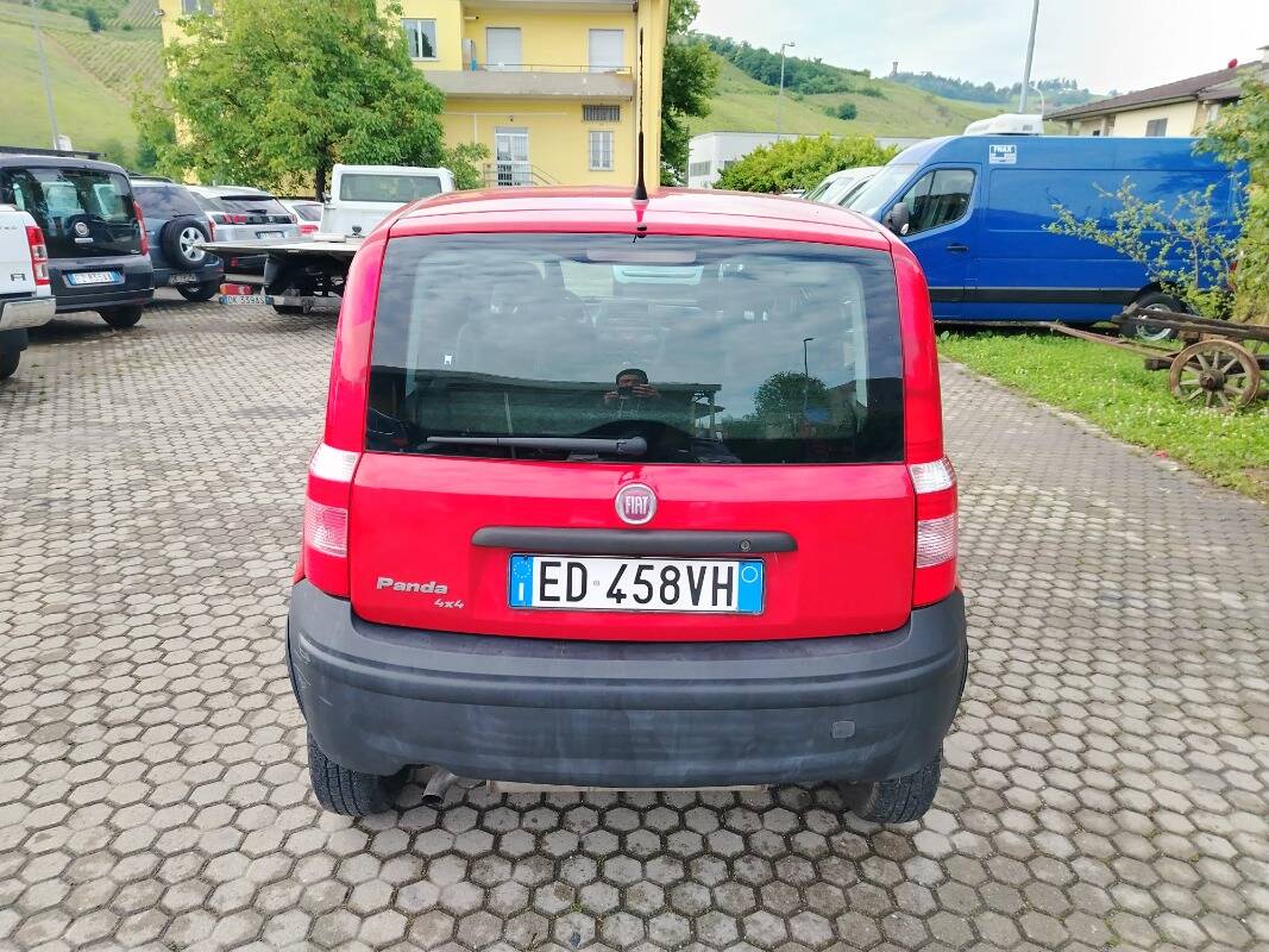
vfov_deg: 56.8
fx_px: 880
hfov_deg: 71.6
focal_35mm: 24
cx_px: 634
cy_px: 476
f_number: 1.75
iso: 538
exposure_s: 1/900
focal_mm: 5.25
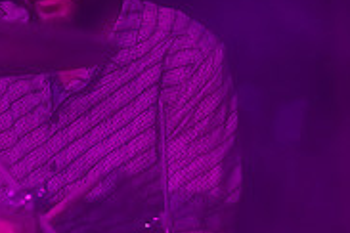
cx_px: -94
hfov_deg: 7.1
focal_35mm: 286
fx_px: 2780
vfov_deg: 4.8
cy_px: 68
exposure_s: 1/250
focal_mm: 90
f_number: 2.8
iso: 4000
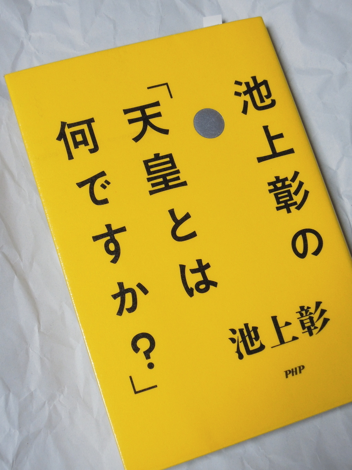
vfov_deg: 31.2
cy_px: 235
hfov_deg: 23.7
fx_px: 841
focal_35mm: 62
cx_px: 176
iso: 400
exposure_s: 1/50
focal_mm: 11.1
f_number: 4.2
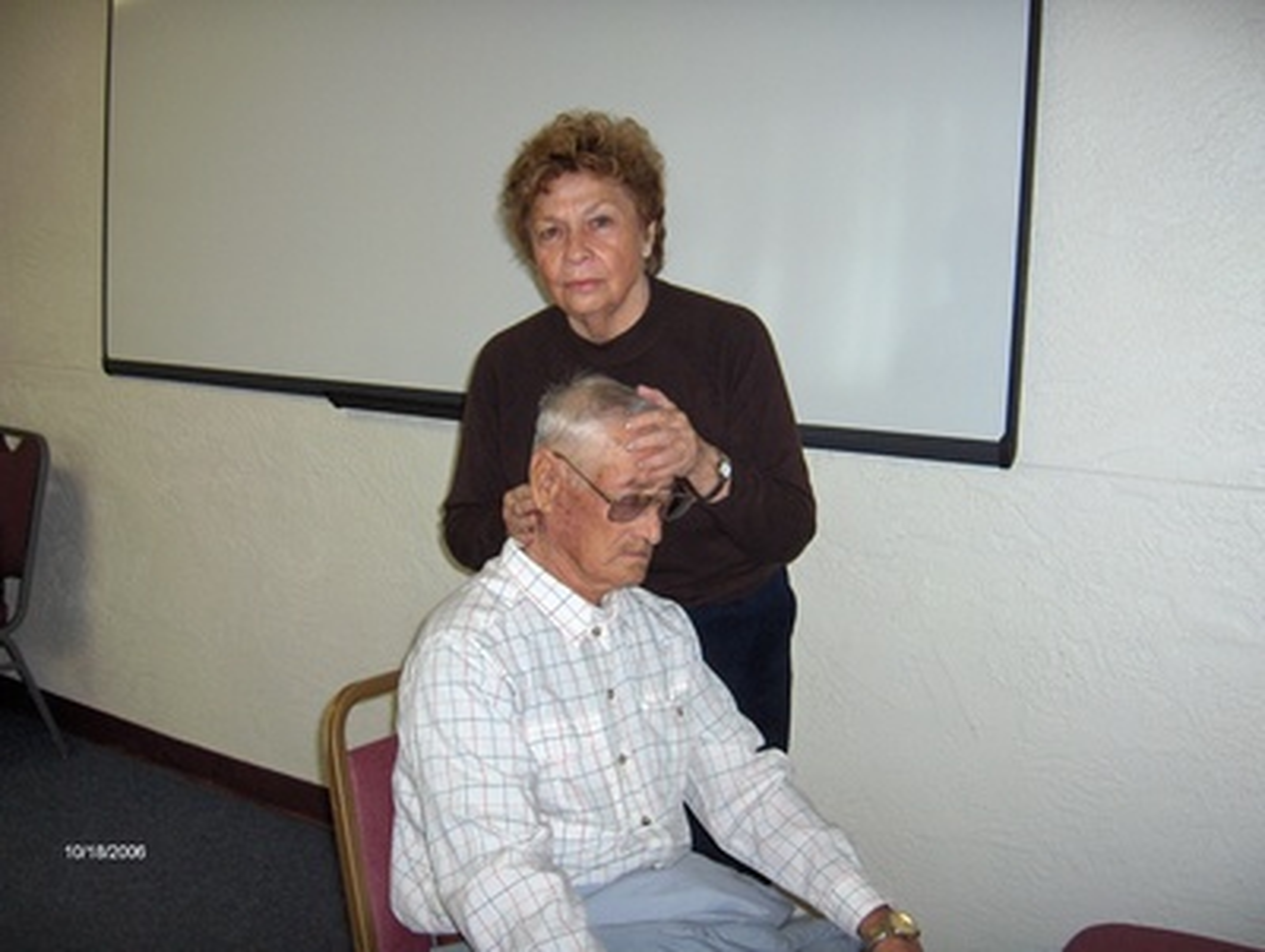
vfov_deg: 36.9
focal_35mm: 39
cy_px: 476
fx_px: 1427
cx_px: 632
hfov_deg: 47.8
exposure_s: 1/60
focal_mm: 8
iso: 100
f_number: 2.8
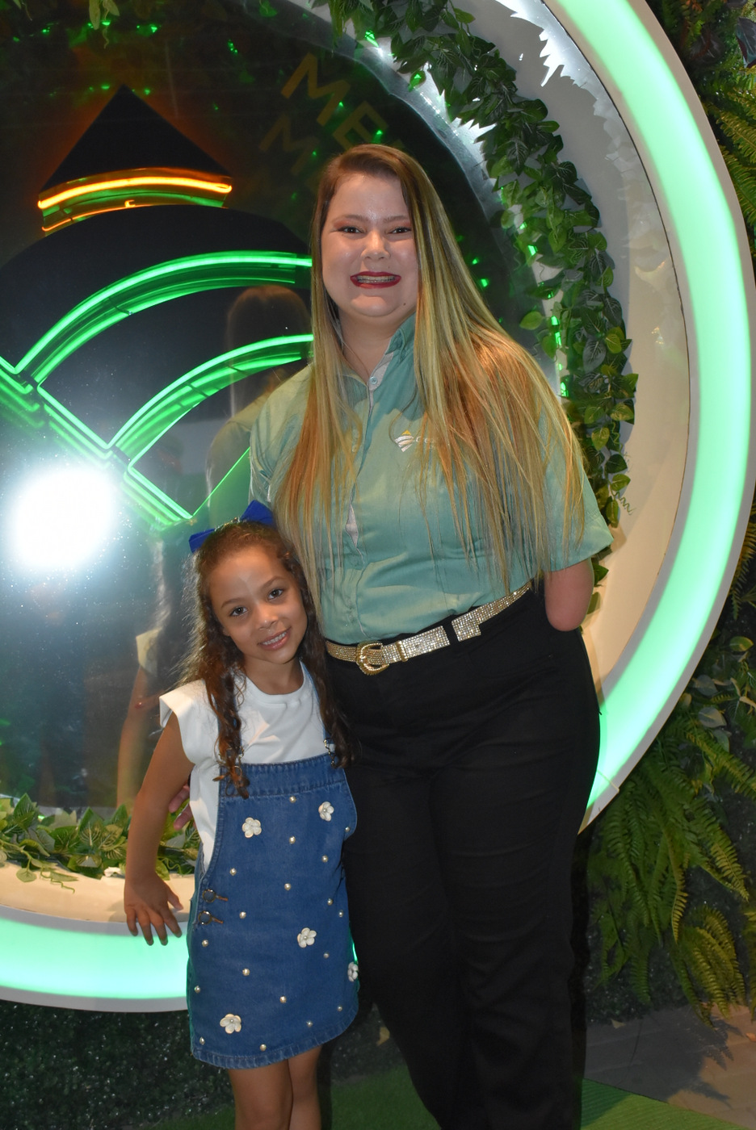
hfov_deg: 34.3
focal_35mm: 39
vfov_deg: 49.5
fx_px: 1226
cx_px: 378
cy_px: 565
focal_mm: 26
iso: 1600
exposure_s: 1/60
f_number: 5.6
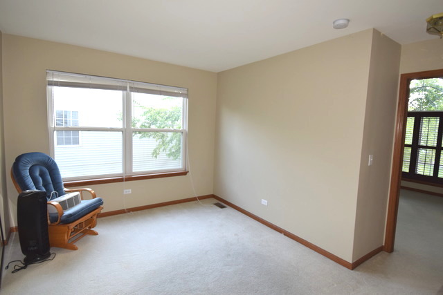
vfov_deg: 67.4
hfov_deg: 90.0
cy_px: 148
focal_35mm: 18
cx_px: 222
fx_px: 222
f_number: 5.6
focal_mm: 12
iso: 560
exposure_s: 1/125
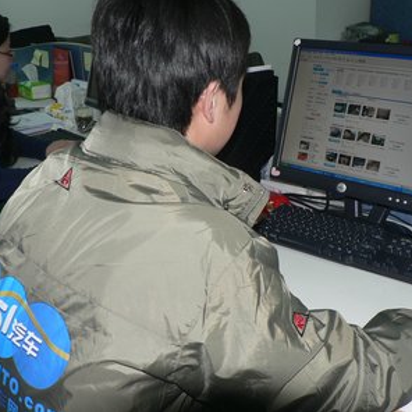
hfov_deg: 39.1
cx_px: 235
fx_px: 579
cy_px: 205
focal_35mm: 43
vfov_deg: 39.2
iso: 100
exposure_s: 1/60
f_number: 2.8
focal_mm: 6
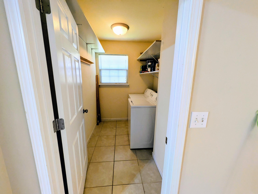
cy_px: 97
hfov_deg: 102.0
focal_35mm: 14
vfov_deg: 85.7
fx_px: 104
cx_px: 129
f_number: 2.2
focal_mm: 1.83
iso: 73
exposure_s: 1/60
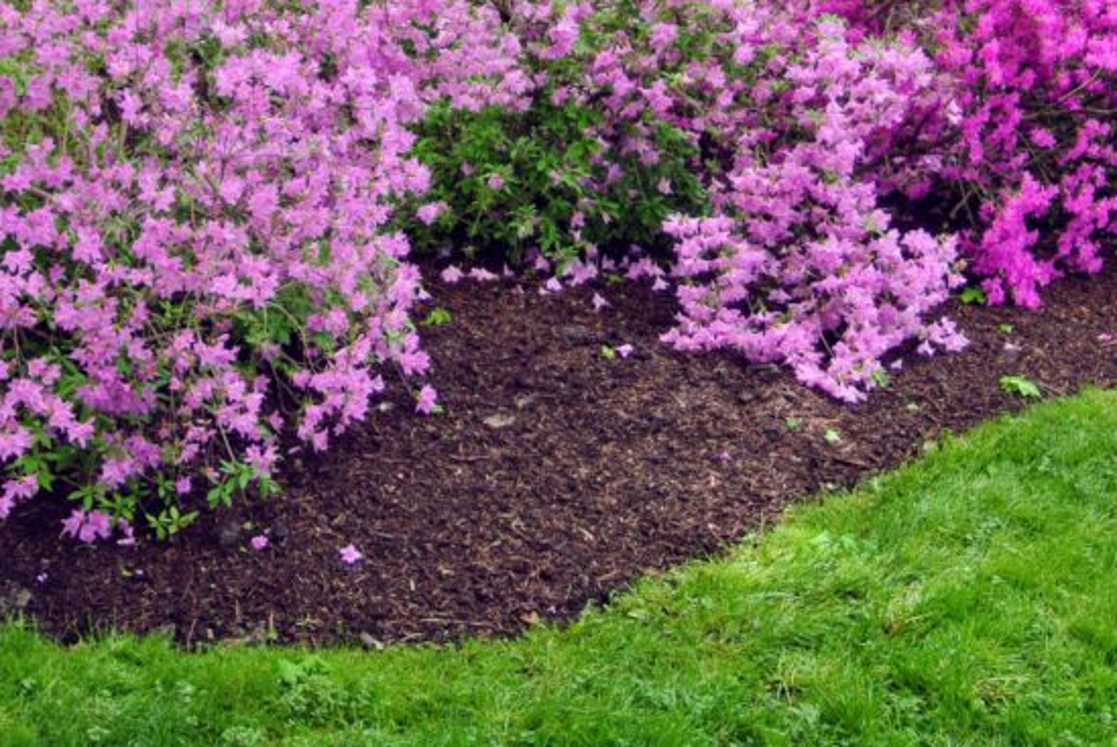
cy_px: 109
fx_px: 1739
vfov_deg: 23.7
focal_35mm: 56
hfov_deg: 35.6
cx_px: 533
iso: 100
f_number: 3.5
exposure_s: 1/160
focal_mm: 11.4
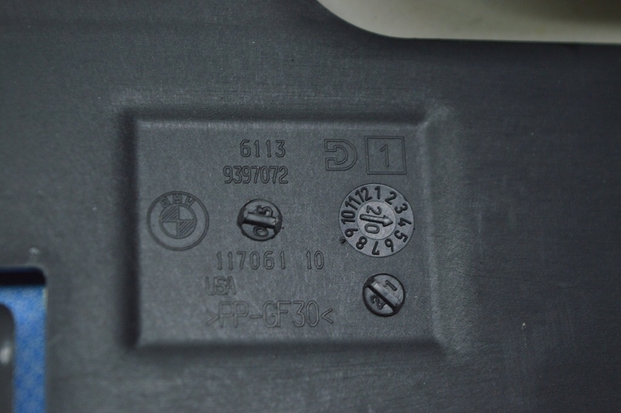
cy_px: 206
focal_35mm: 82
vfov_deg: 16.5
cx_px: 310
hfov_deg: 24.6
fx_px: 1422
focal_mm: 55
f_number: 5.6
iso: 400
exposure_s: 1/40
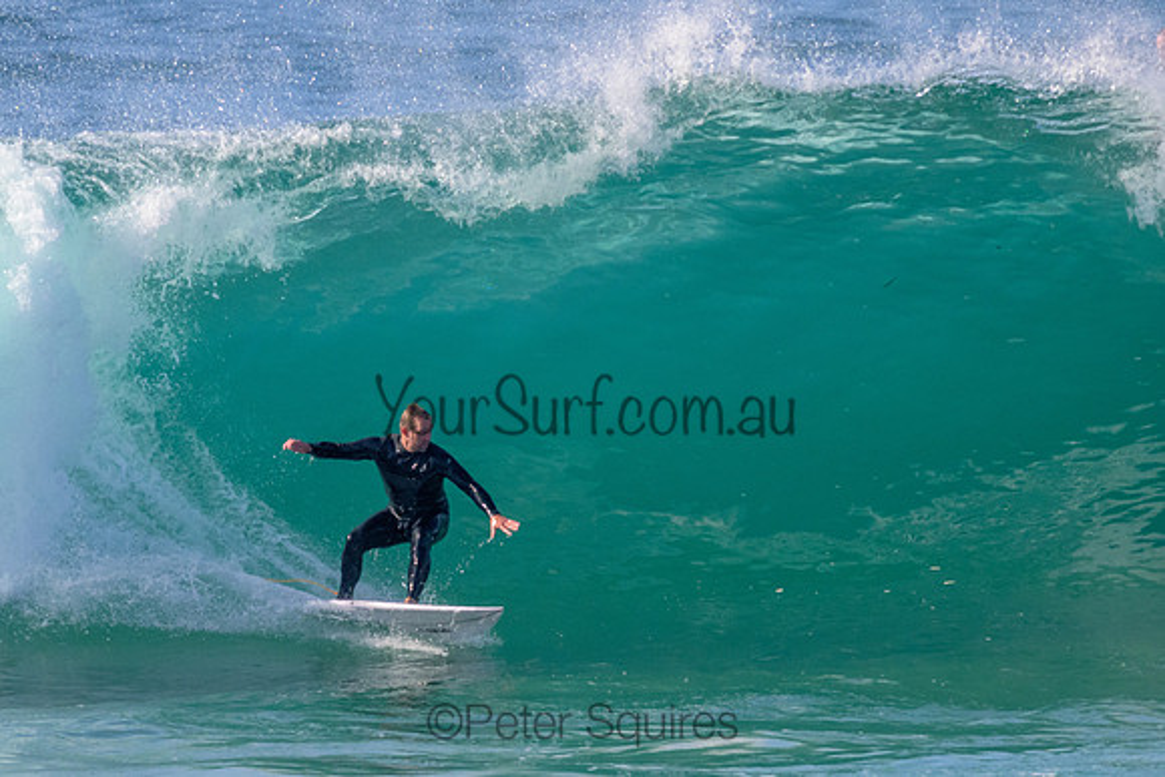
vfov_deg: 1.3
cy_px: 393
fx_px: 35380
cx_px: 463
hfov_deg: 1.9
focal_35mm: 1093
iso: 2200
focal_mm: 800
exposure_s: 1/2000
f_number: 11
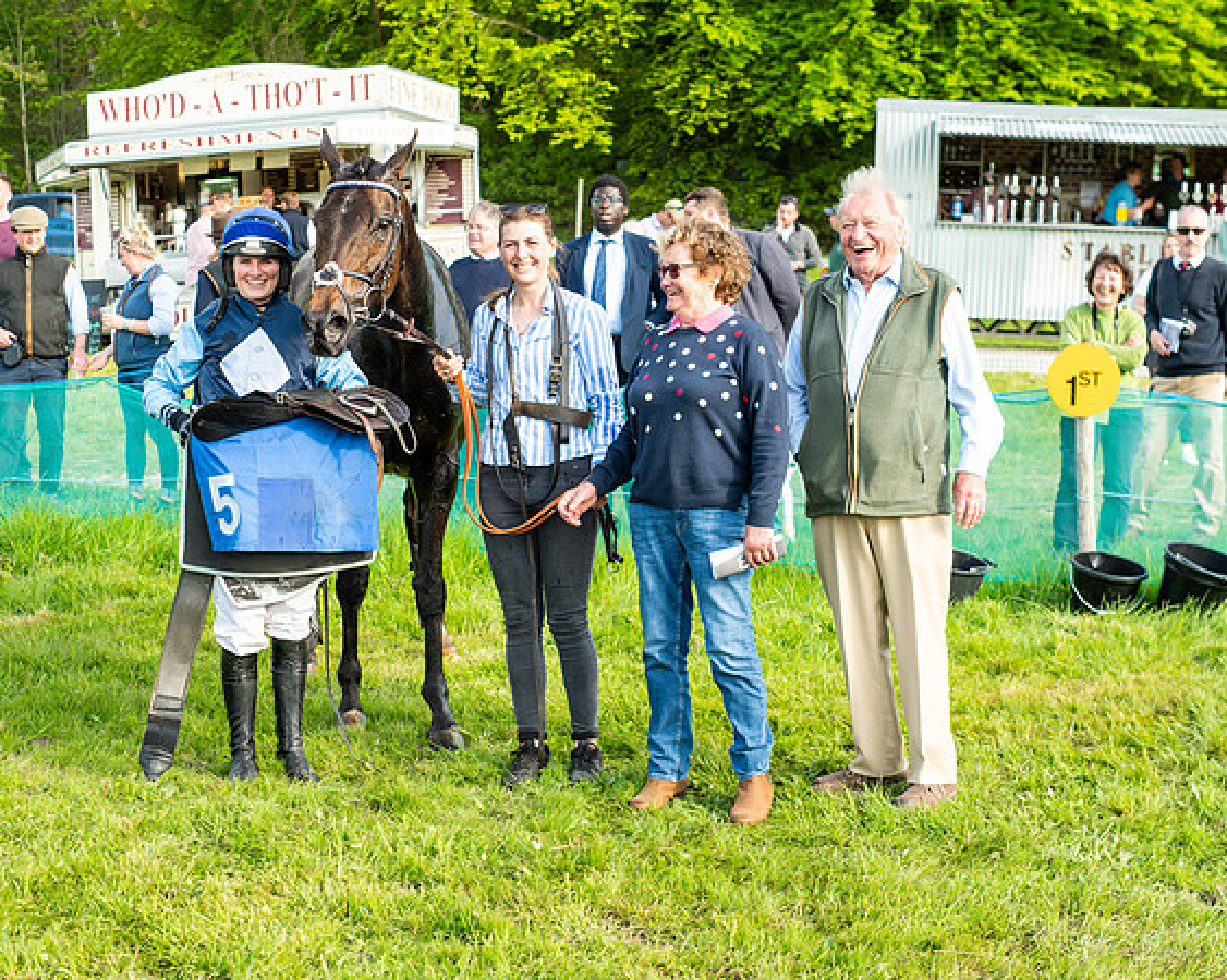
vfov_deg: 25.0
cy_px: 486
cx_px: 604
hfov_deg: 31.0
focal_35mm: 61
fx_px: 2211
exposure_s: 1/320
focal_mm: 50
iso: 200
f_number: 5
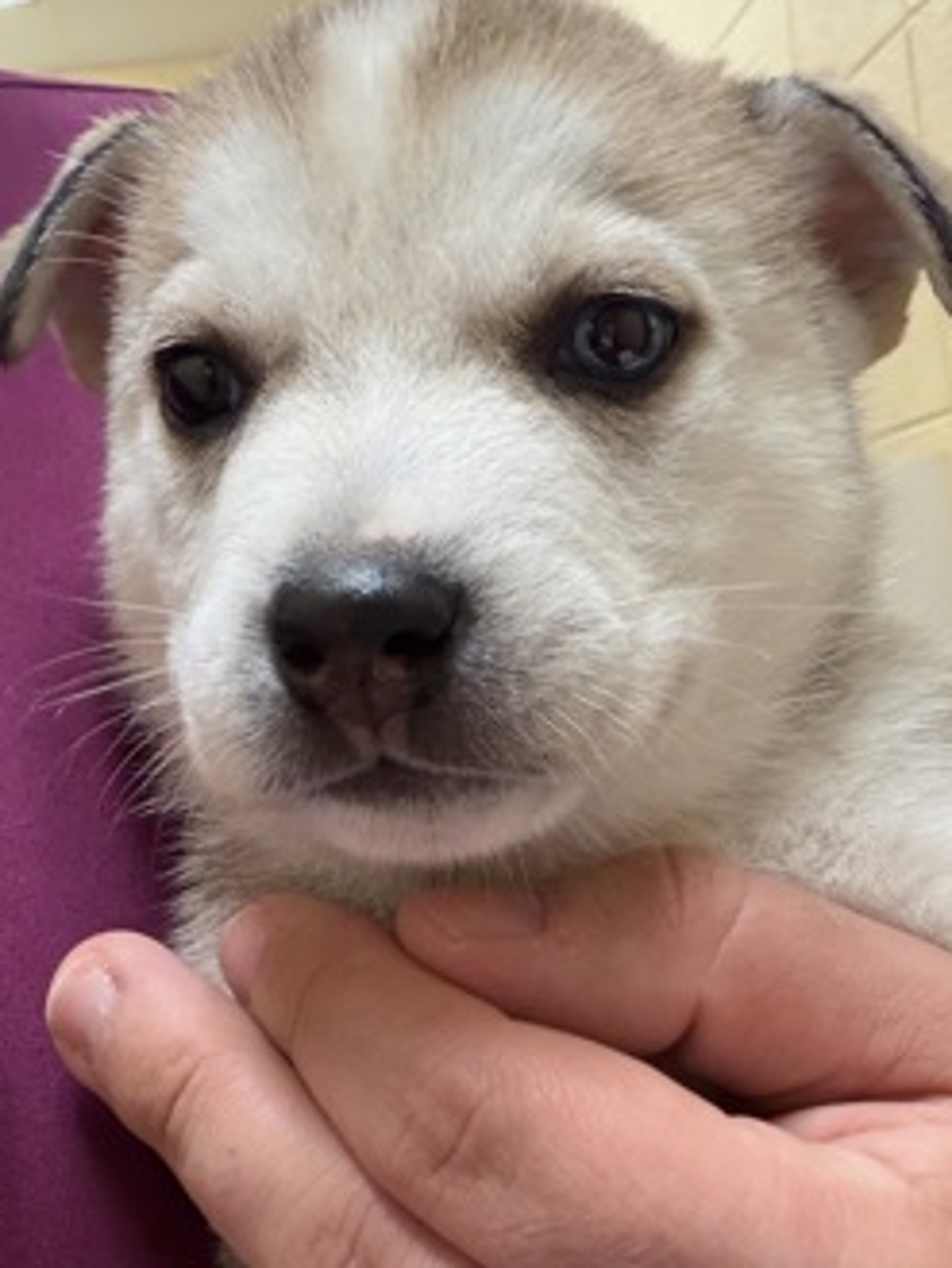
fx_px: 1869
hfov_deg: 28.6
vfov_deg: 37.4
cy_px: 748
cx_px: 474
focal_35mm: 51
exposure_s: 1/40
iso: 320
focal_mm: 2.71
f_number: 1.9
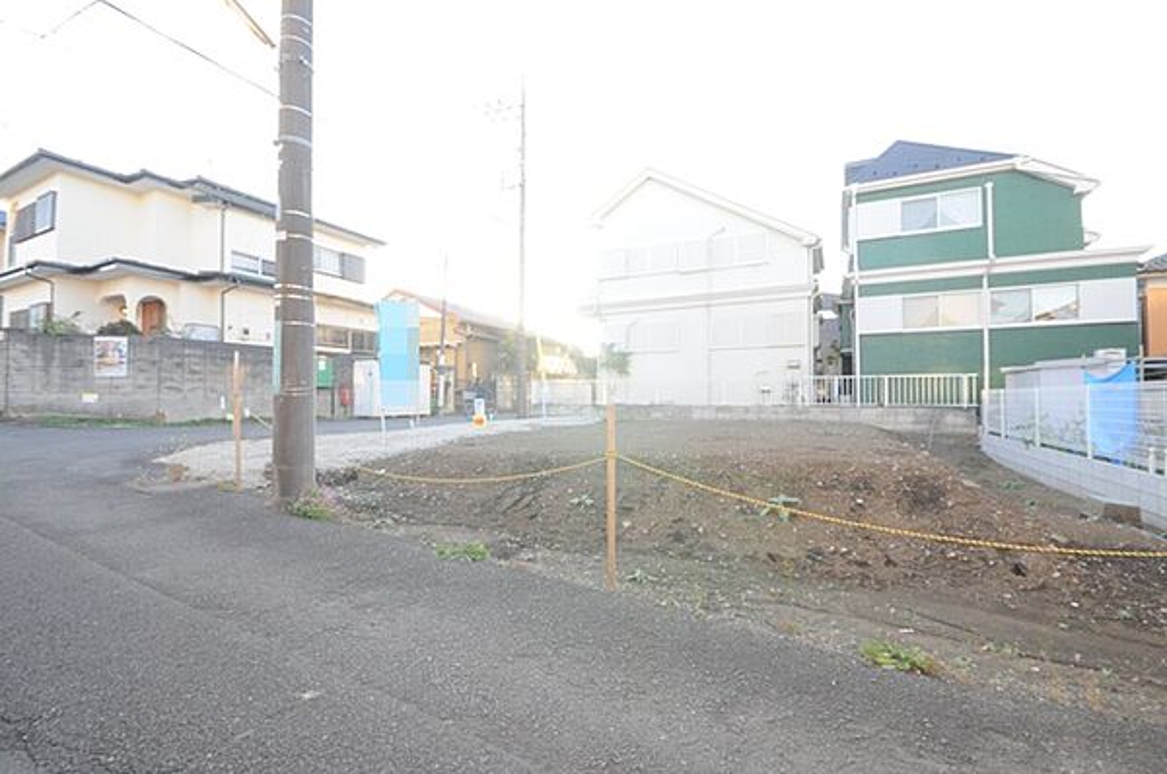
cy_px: 387
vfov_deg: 77.1
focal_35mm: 15
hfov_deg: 100.5
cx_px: 584
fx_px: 485
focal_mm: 10
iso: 1600
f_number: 4
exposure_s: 1/30
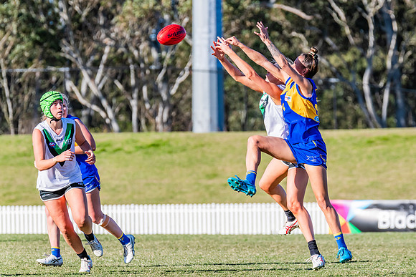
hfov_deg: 4.6
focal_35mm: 443
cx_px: 272
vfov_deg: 3.1
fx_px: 5125
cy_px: 97
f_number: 8
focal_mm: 330
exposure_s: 1/1250
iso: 640
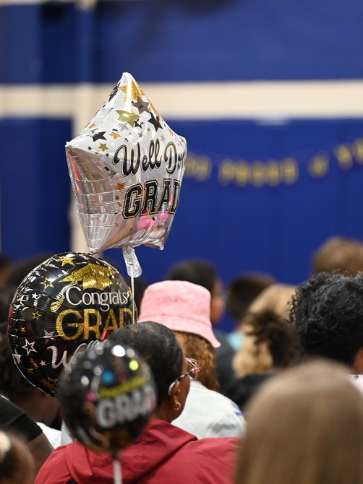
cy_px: 242
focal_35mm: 213
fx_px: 2980
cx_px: 258
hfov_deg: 7.0
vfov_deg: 9.3
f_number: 2.8
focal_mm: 145
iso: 2800
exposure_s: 1/250
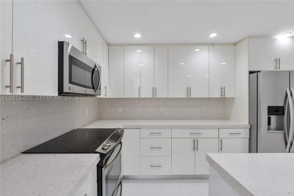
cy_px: 98
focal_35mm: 15
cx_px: 147
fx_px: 122
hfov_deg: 100.4
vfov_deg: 77.3
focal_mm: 10
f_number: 11
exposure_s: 1/10
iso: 160
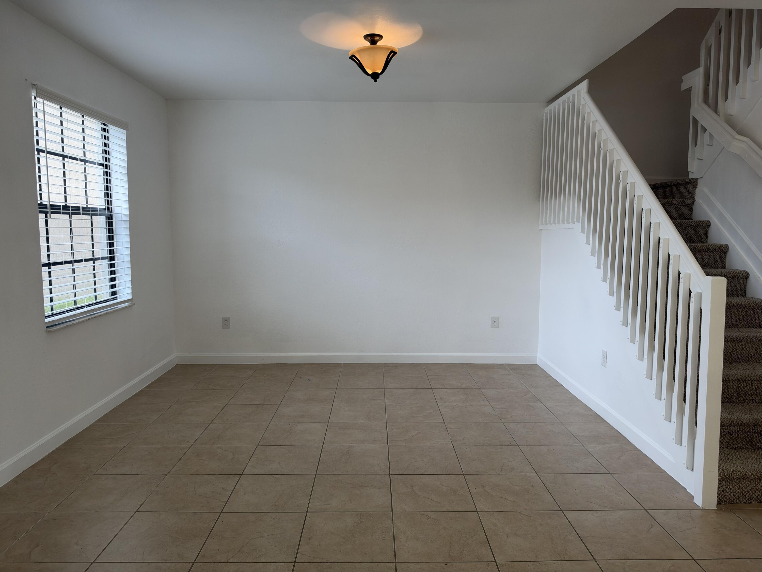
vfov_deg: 56.8
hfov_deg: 71.6
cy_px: 286
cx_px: 381
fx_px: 528
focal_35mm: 24
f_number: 1.8
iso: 125
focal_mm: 6.93
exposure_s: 1/120
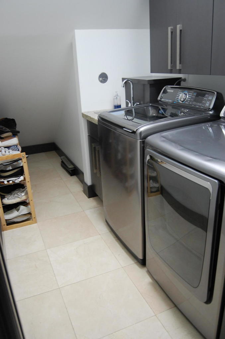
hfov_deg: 45.5
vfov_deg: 64.6
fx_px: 268
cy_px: 170
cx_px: 112
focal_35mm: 28
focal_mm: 19
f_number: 3.5
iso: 800
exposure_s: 1/13
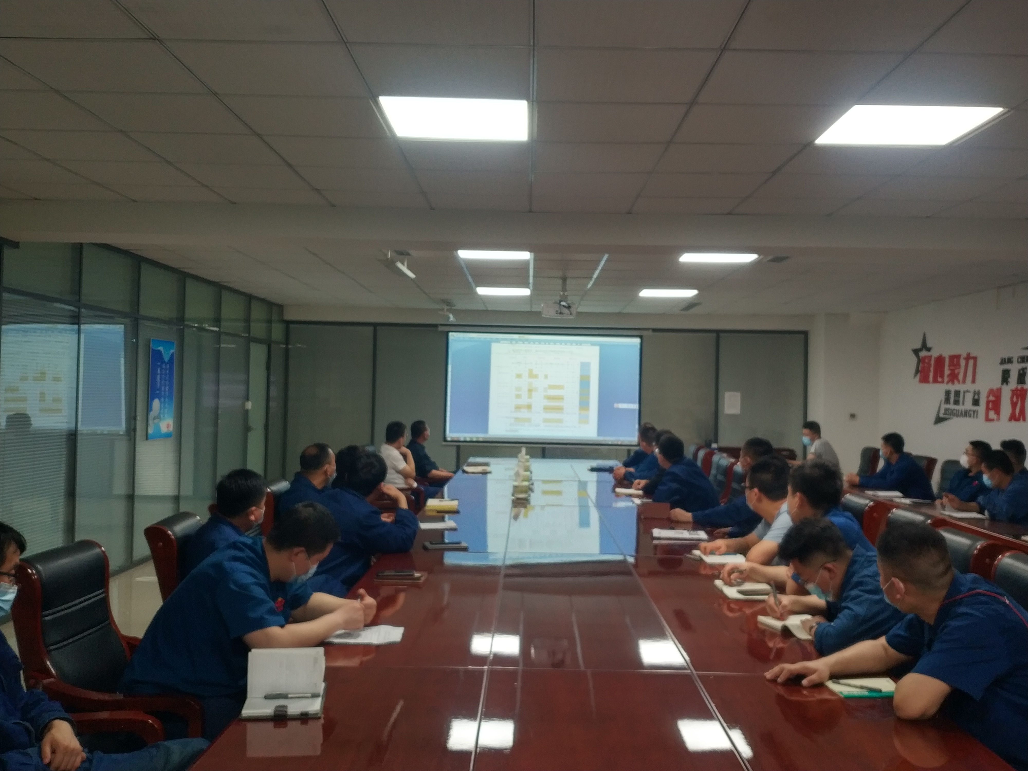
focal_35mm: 32
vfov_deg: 44.2
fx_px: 950
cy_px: 386
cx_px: 514
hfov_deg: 56.8
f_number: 2
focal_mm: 4.5
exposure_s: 1/25
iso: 183
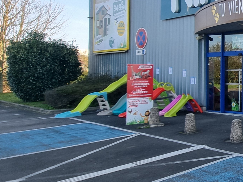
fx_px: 267
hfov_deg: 30.8
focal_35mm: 38
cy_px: 57
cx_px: 350
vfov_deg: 37.2
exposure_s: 1/618
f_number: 2.2
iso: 50
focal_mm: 2.2
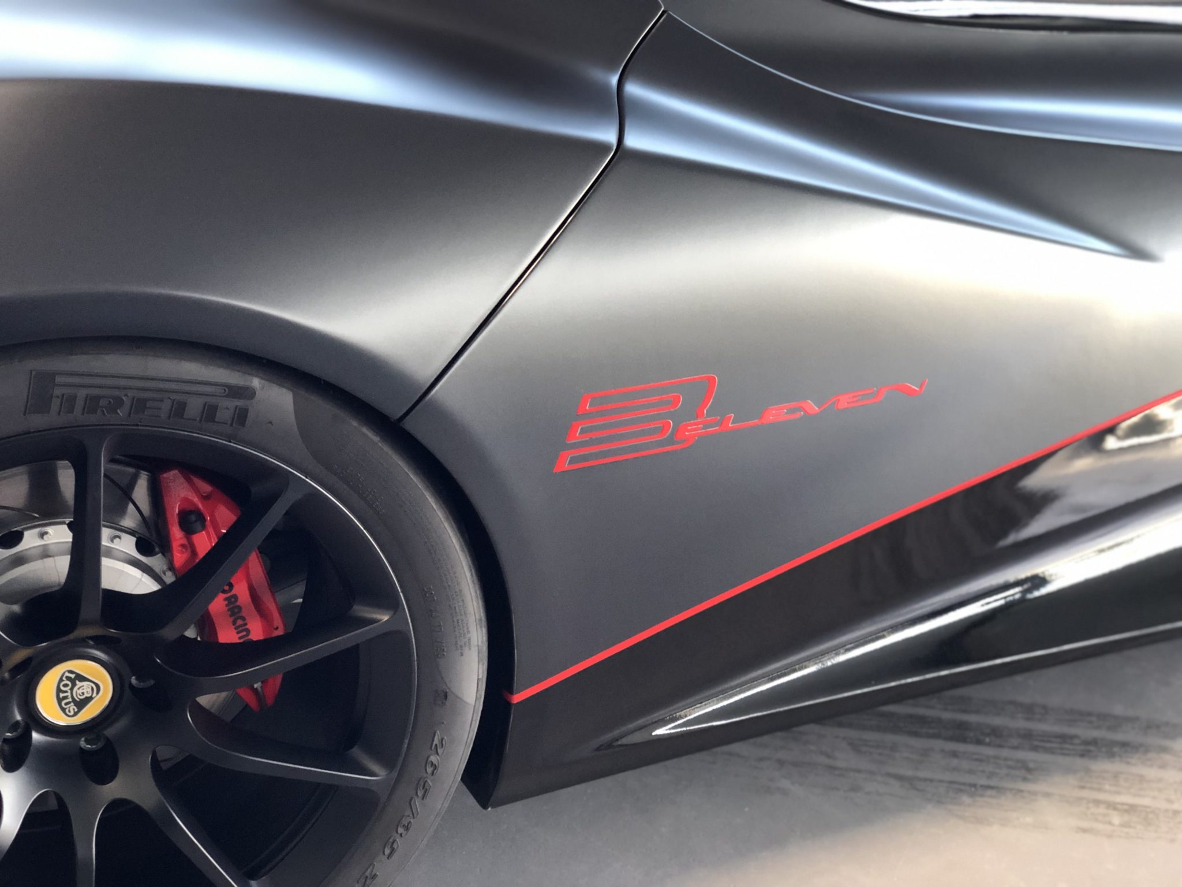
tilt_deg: -26.2
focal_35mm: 52
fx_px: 1776
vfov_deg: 28.0
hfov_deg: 36.8
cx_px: 591
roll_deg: -4.9
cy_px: 444
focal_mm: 6
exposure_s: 1/30
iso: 125
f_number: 2.4
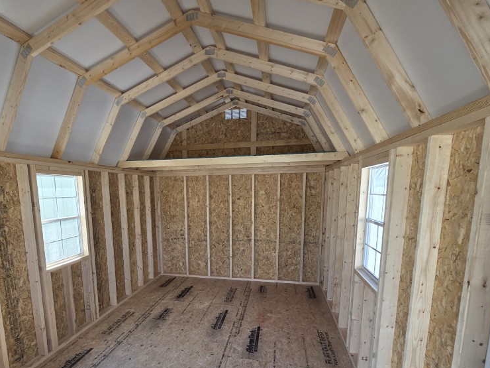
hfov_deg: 87.2
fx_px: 255
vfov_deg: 70.3
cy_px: 233
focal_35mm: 18
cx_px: 211
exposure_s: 1/120
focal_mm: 2.2
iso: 64
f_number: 2.2
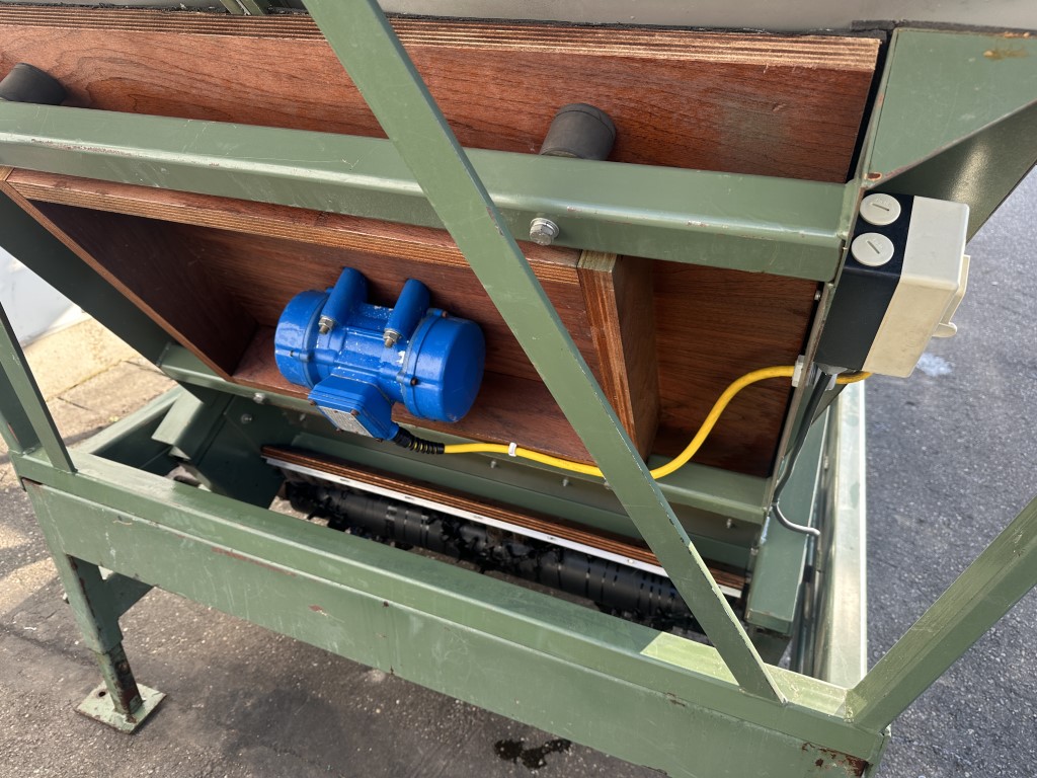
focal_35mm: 24
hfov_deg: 71.6
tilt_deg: -28.5
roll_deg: -1.6
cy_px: 389
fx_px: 719
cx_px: 518
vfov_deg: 56.8
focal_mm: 6.86
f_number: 1.78
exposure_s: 1/250
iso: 80
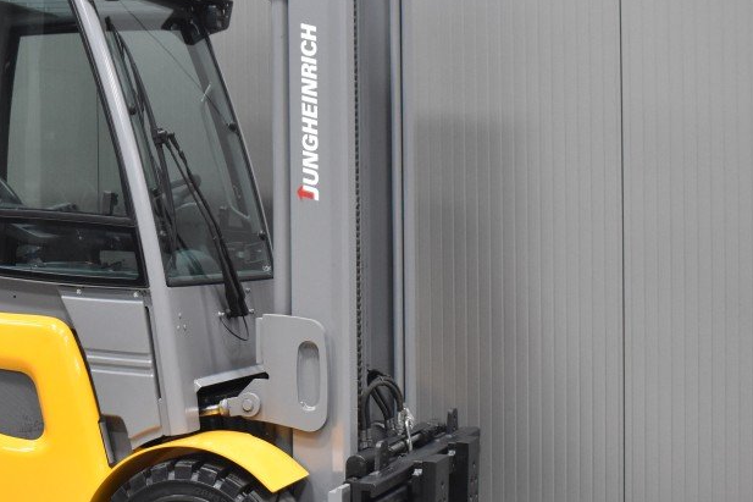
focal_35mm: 70
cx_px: 124
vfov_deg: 19.4
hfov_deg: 28.1
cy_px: 259
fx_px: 1464
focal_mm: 24
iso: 1600
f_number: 4.5
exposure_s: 1/50
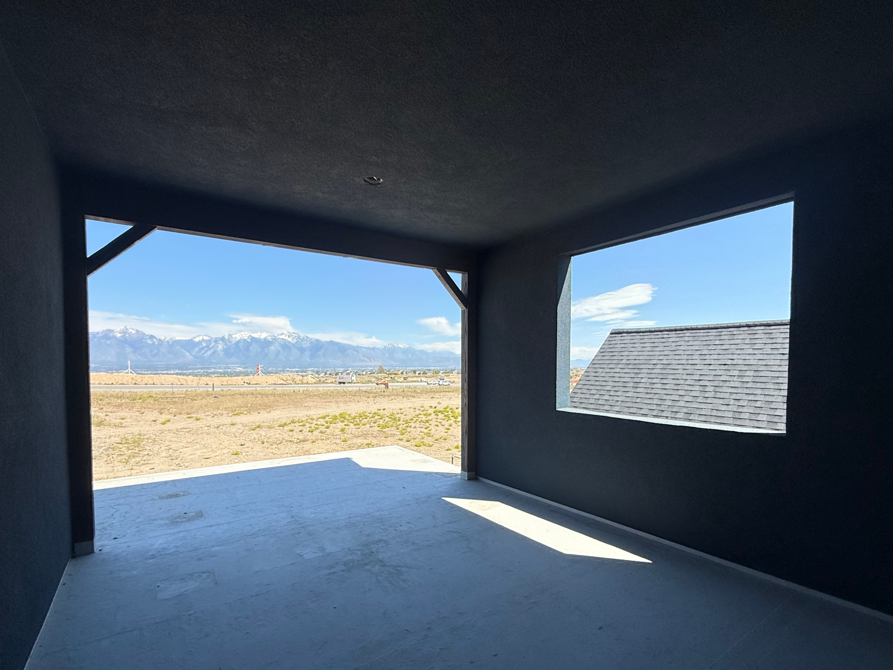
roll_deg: +0.7
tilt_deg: -1.3
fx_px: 439
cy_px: 380
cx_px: 455
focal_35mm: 17
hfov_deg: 91.0
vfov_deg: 74.4
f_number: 2.2
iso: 50
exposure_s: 1/1399
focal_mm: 2.22
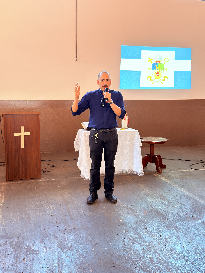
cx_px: 102
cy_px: 136
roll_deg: -2.1
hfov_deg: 37.7
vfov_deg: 49.0
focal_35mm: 38
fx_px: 300
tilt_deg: -9.4
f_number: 1.78
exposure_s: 1/40
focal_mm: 6.76
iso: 400
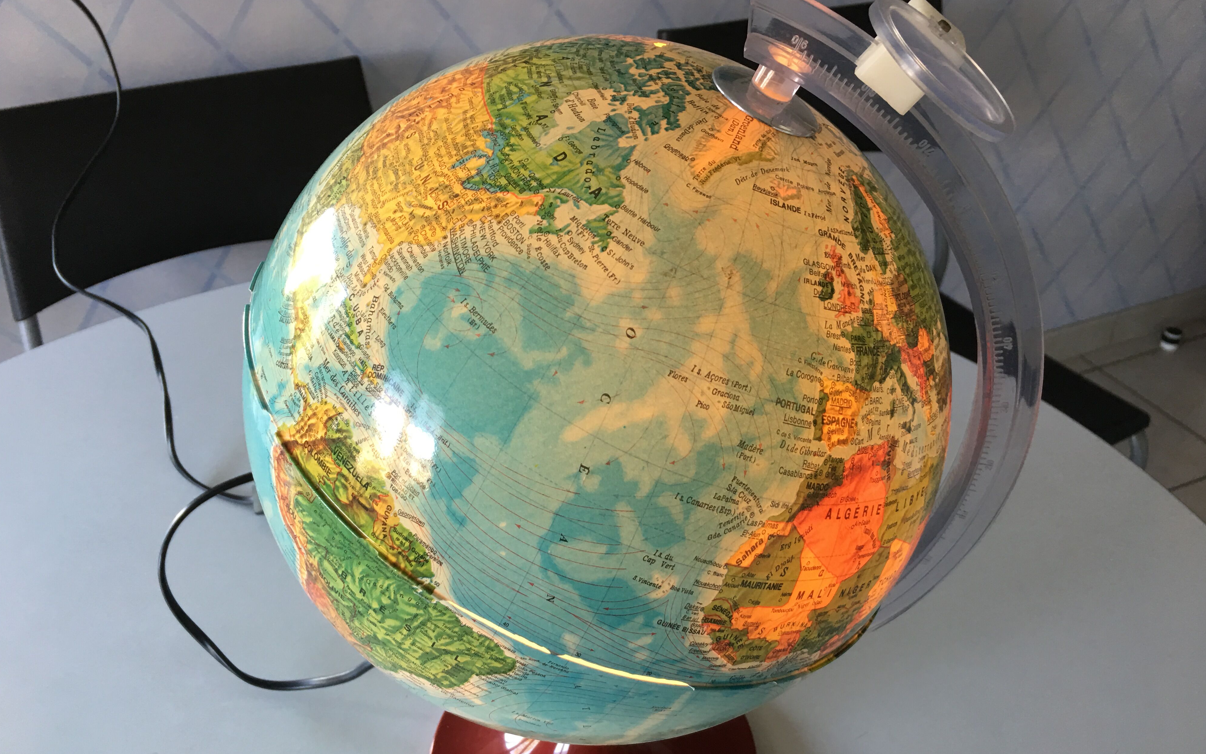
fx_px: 1019
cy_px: 416
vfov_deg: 40.6
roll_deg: -1.6
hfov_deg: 61.2
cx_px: 605
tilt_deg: -36.1
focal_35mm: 31
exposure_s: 1/17
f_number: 2.2
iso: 40
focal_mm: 4.15
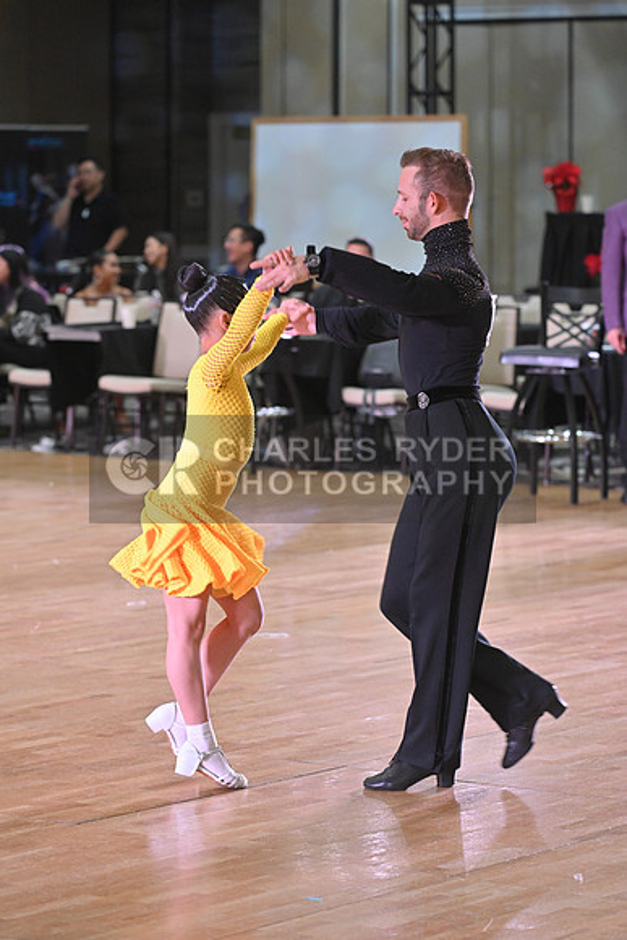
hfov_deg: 10.2
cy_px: 470
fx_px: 3524
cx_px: 314
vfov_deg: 15.2
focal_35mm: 135
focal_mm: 135
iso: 3200
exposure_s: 1/320
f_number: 5
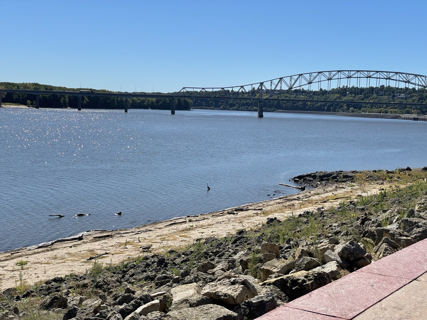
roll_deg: -1.6
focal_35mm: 52
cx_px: 214
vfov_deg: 28.0
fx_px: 641
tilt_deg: -4.4
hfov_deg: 36.8
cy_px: 160
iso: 25
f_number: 2
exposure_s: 1/2817
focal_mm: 6
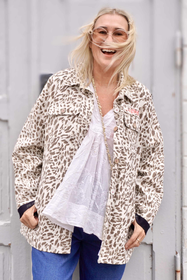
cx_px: 94
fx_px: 491
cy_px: 140
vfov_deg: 31.9
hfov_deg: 21.6
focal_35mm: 63
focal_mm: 42
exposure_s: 1/160
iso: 200
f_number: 5.6
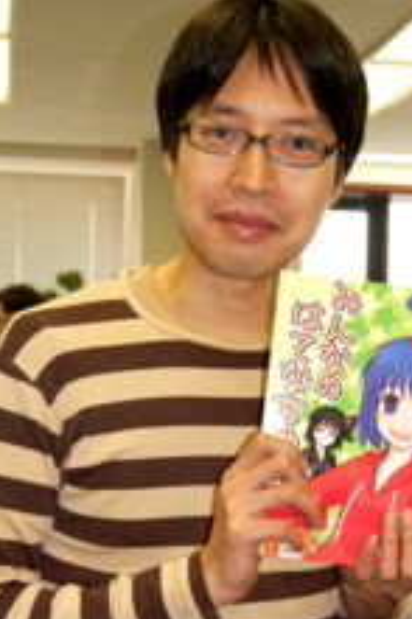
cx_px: 317
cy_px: 423
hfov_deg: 15.6
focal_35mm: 87
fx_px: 1496
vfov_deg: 23.3
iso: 400
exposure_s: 1/60
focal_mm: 32
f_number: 4.5
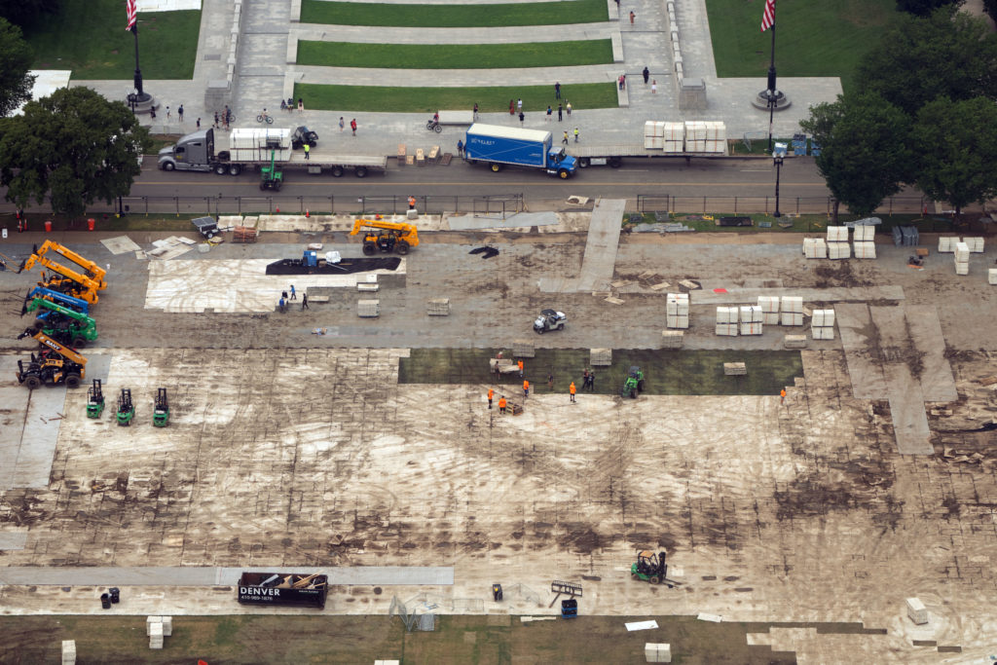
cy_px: 332
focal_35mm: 146
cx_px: 498
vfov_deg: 9.4
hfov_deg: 14.1
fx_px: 4044
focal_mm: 146
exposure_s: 1/640
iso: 200
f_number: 5.6
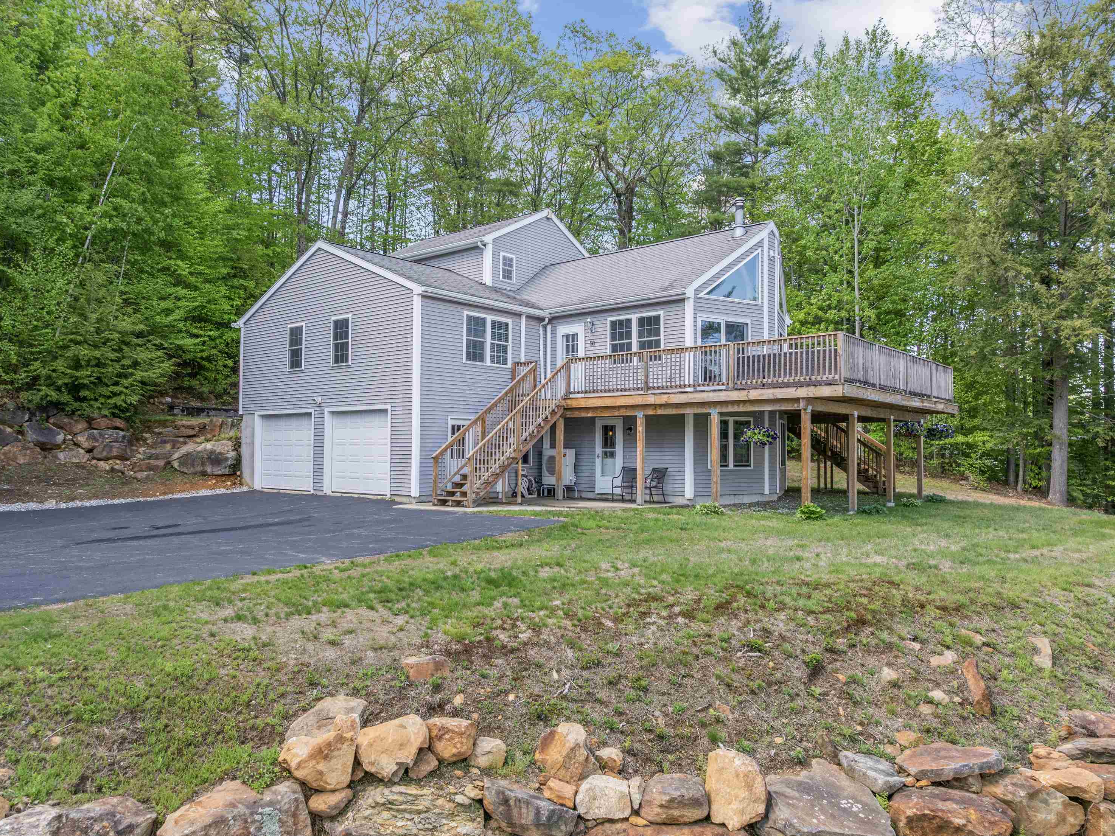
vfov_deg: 54.9
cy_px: 423
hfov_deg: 69.4
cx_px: 547
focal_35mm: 25
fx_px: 805
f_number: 2.8
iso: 220
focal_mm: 12.29
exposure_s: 1/640
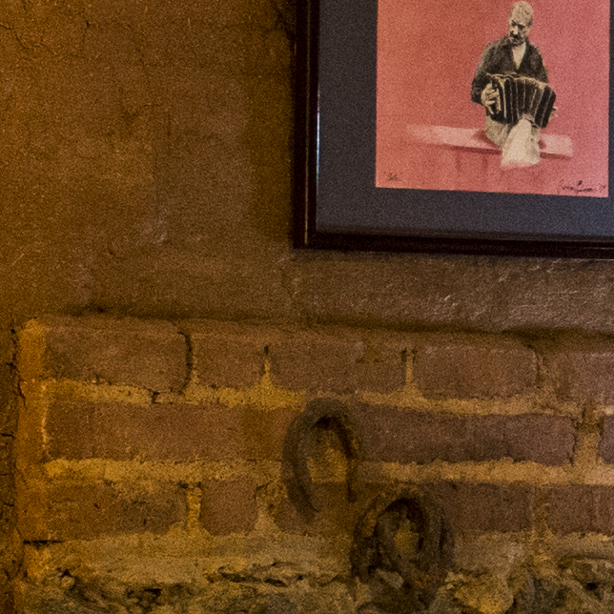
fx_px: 4676
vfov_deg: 7.5
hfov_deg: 7.1
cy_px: 433
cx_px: 1422
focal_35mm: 233
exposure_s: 1/25
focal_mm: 24
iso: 2000
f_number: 2.8
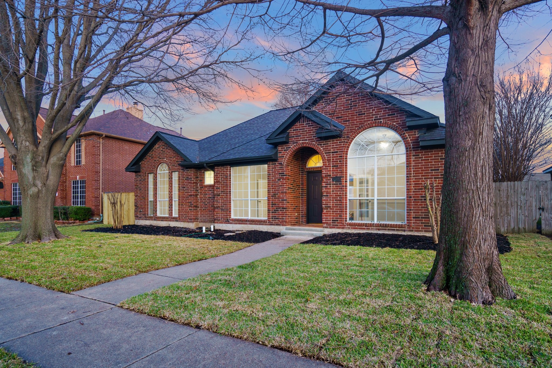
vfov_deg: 64.5
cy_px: 184
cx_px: 276
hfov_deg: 86.9
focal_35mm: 19
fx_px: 291
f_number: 4
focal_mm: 19
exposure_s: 1/8
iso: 320
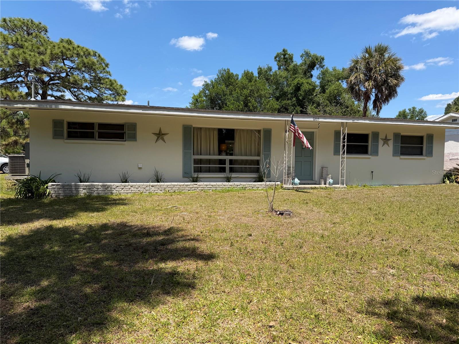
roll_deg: -0.5
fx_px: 318
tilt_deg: -1.9
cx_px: 230
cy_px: 172
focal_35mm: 24
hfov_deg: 71.6
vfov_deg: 56.8
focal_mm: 6.76
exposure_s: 1/3584
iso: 80
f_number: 1.78
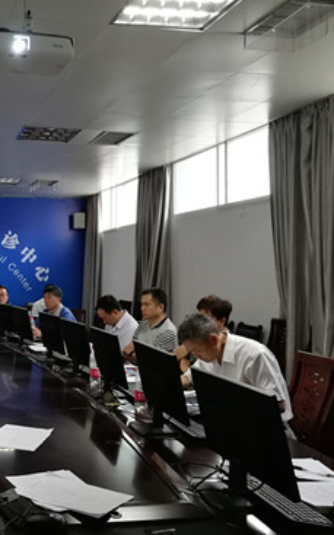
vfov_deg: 50.4
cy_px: 263
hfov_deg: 29.9
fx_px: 569
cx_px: -19
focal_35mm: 39
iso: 400
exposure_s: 1/50
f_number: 2.2
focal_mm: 3.84
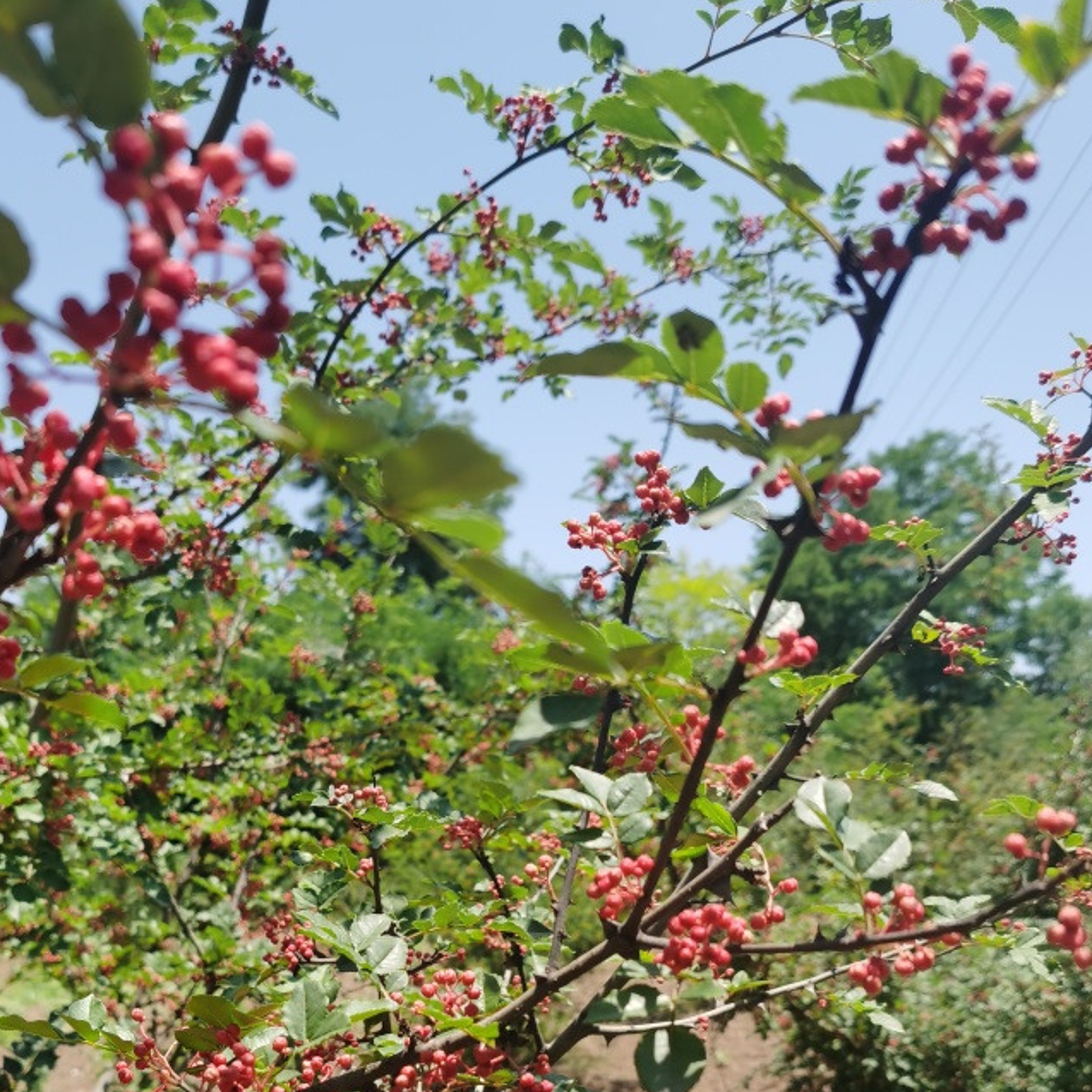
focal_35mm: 40
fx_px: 1428
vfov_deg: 40.3
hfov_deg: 41.6
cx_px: 415
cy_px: 858
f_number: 1.6
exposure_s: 1/2347
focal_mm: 5.56
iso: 50
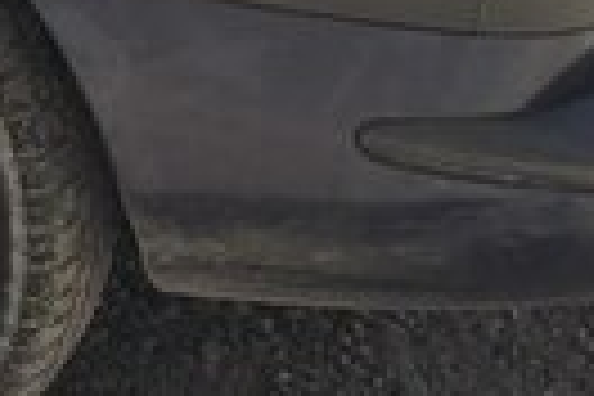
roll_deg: +1.3
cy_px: -394
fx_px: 2491
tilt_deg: -14.1
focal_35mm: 151
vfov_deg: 8.6
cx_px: -630
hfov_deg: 12.0
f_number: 2.2
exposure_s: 1/646
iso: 25
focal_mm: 4.15
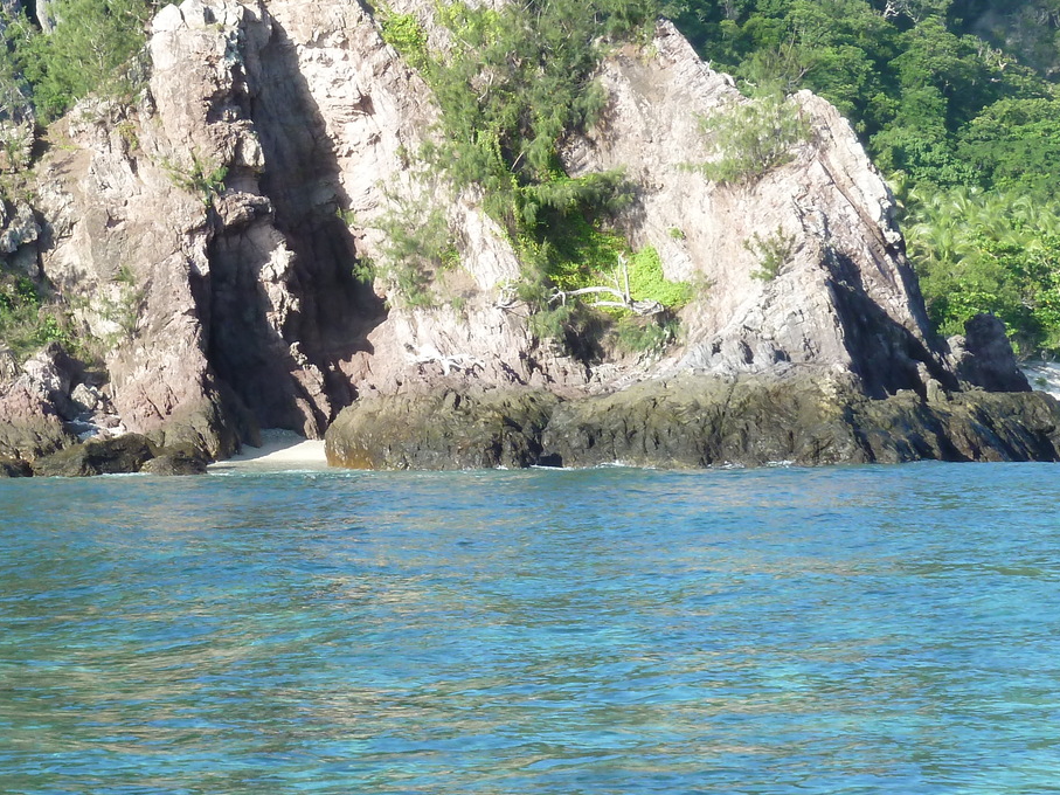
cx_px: 205
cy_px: 374
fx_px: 3888
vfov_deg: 11.7
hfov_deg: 15.4
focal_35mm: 127
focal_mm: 11.9
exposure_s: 1/320
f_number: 4.1
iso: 160
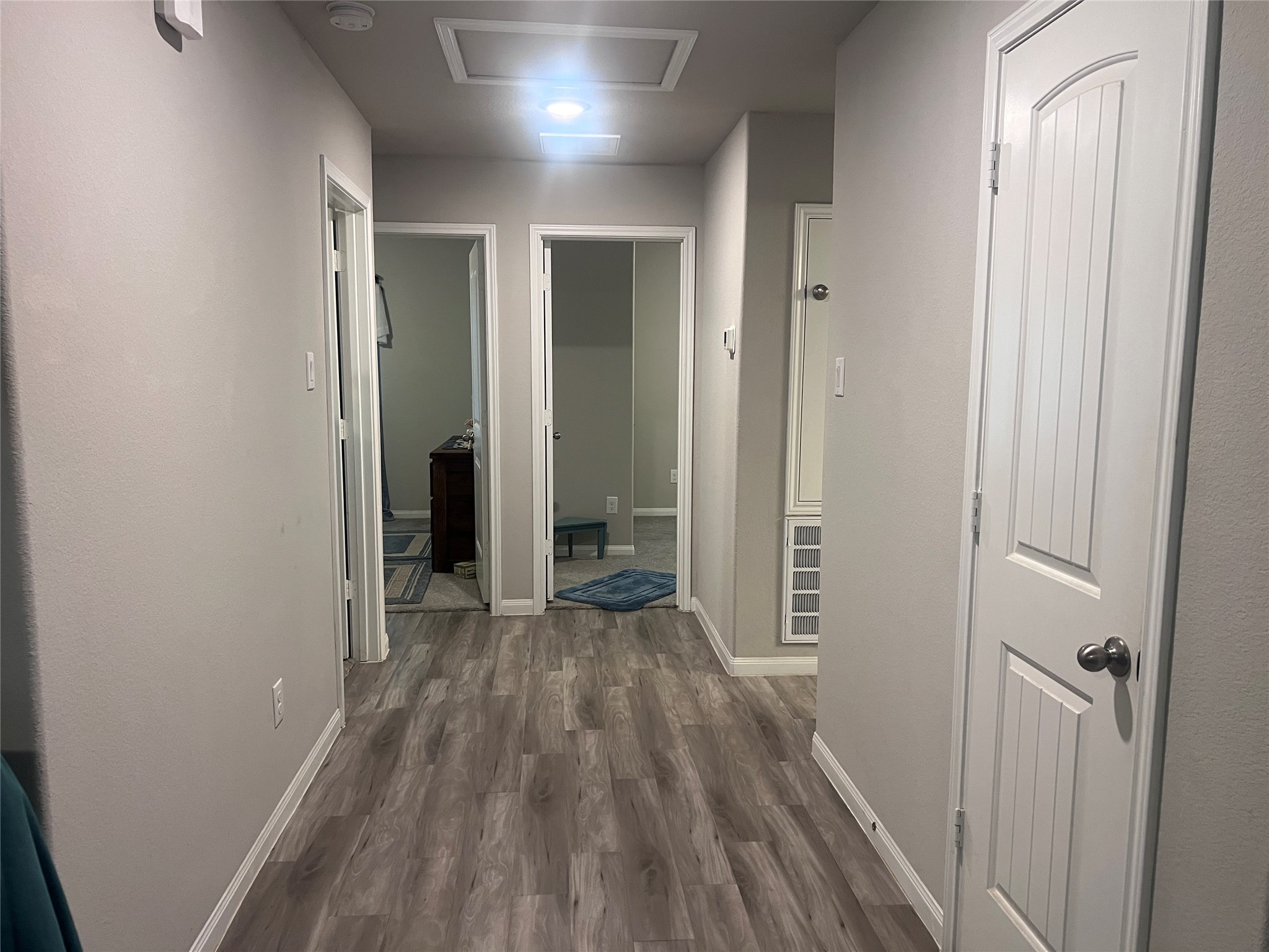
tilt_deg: -7.0
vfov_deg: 53.1
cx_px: 634
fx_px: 953
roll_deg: -1.0
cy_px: 476
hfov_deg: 67.3
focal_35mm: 26
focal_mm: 5.7
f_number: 1.5
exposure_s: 1/60
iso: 125
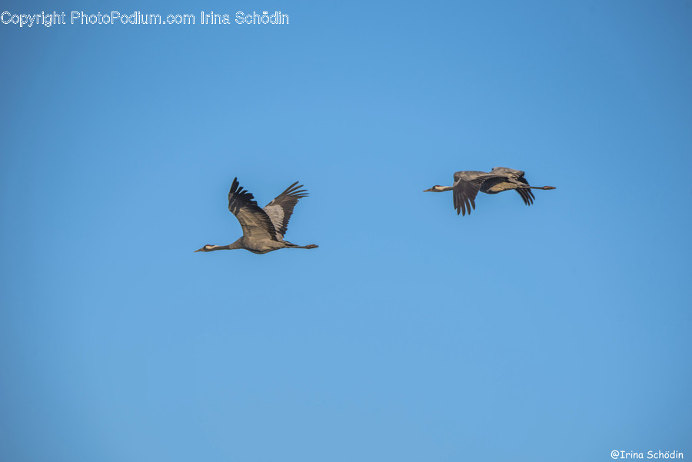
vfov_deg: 4.6
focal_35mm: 300
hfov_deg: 6.9
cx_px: 346
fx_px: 5769
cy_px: 231
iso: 100
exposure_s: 1/640
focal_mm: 300
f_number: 6
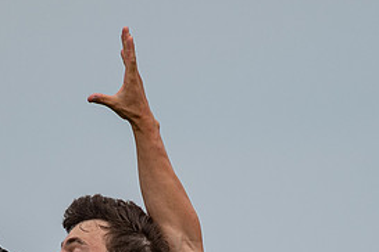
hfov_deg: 1.6
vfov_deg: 1.1
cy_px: 358
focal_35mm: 1303
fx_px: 13717
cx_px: 205
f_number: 2.8
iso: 140
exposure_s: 1/3200
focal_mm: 300
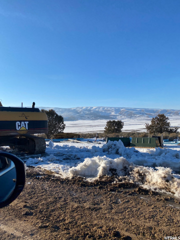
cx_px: 90
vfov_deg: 67.3
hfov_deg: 53.1
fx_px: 180
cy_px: 120
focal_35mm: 26
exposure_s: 1/3205
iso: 32
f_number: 1.8
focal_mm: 4.25
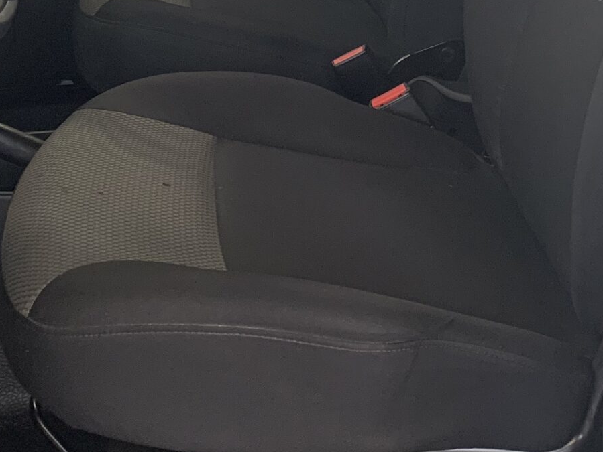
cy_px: -110
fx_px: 1290
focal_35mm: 74
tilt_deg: -11.5
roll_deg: -0.1
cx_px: 270
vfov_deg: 18.7
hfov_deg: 26.3
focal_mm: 4.25
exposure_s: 1/121
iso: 80
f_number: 1.8
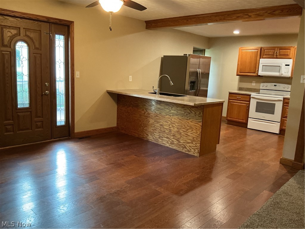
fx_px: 256
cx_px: 152
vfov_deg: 48.2
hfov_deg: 61.7
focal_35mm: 29
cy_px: 114
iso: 200
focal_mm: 3
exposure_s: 1/40
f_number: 1.8
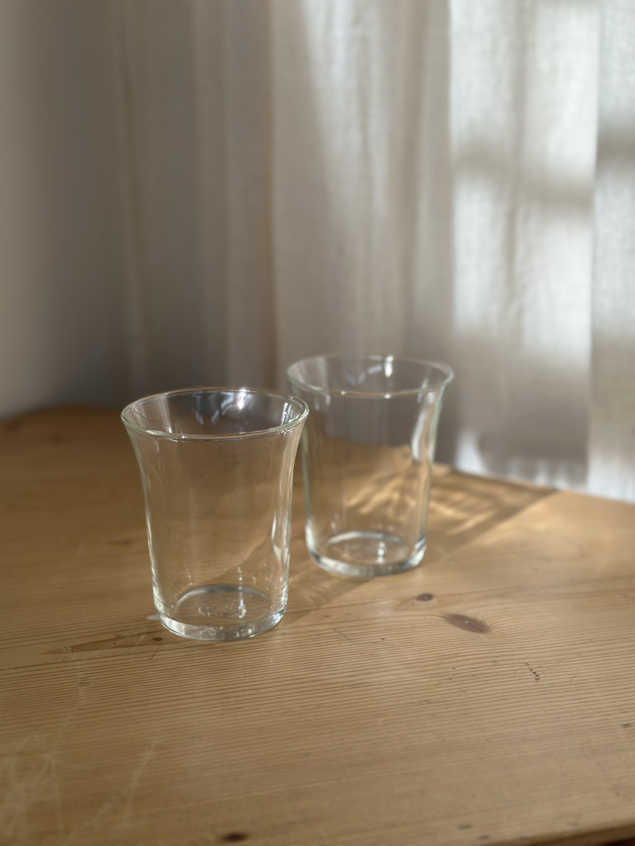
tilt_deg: -16.9
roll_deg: +0.5
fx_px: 1174
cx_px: 318
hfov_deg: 30.3
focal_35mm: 48
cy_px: 423
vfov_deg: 39.7
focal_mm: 6.86
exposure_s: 1/779
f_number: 1.78
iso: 80
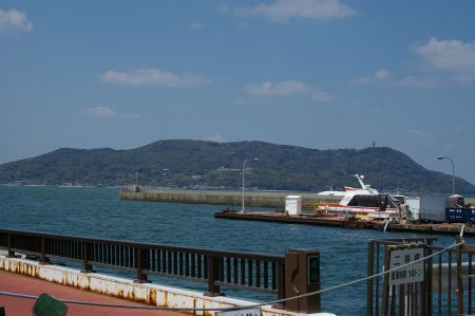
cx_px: 238
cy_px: 158
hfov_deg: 33.4
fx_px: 791
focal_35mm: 60
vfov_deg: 22.6
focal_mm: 40
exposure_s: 1/1500
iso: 200
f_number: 5.6
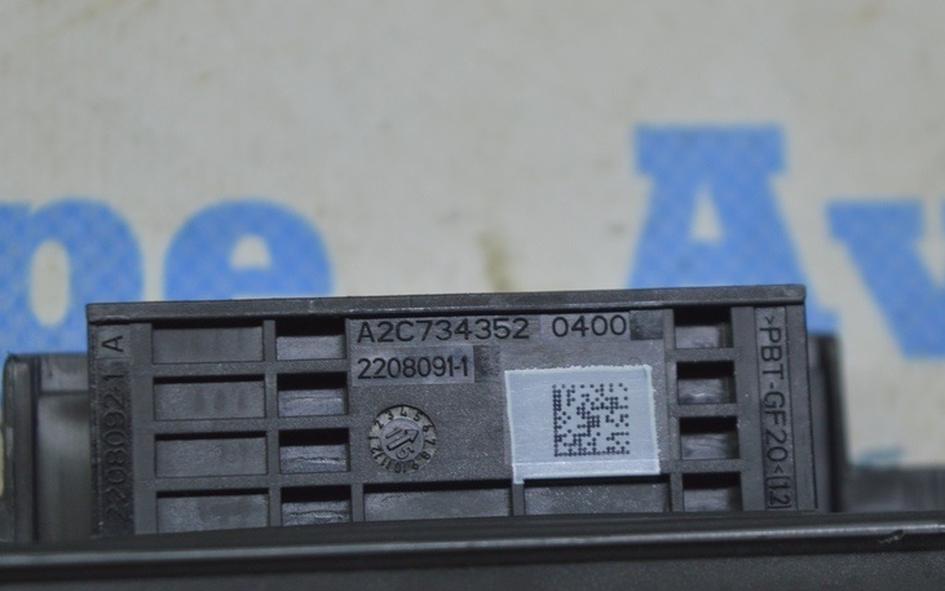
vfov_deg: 11.1
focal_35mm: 118
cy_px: 381
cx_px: 474
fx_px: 3032
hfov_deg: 17.7
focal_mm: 55
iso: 400
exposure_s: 1/40
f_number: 5.6
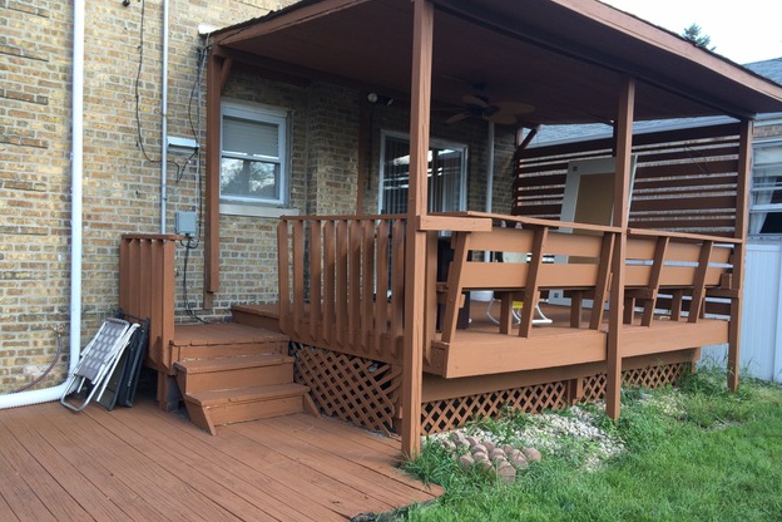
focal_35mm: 32
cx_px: 400
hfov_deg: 58.7
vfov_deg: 41.1
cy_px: 277
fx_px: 695
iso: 32
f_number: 2.2
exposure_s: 1/256
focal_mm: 4.12
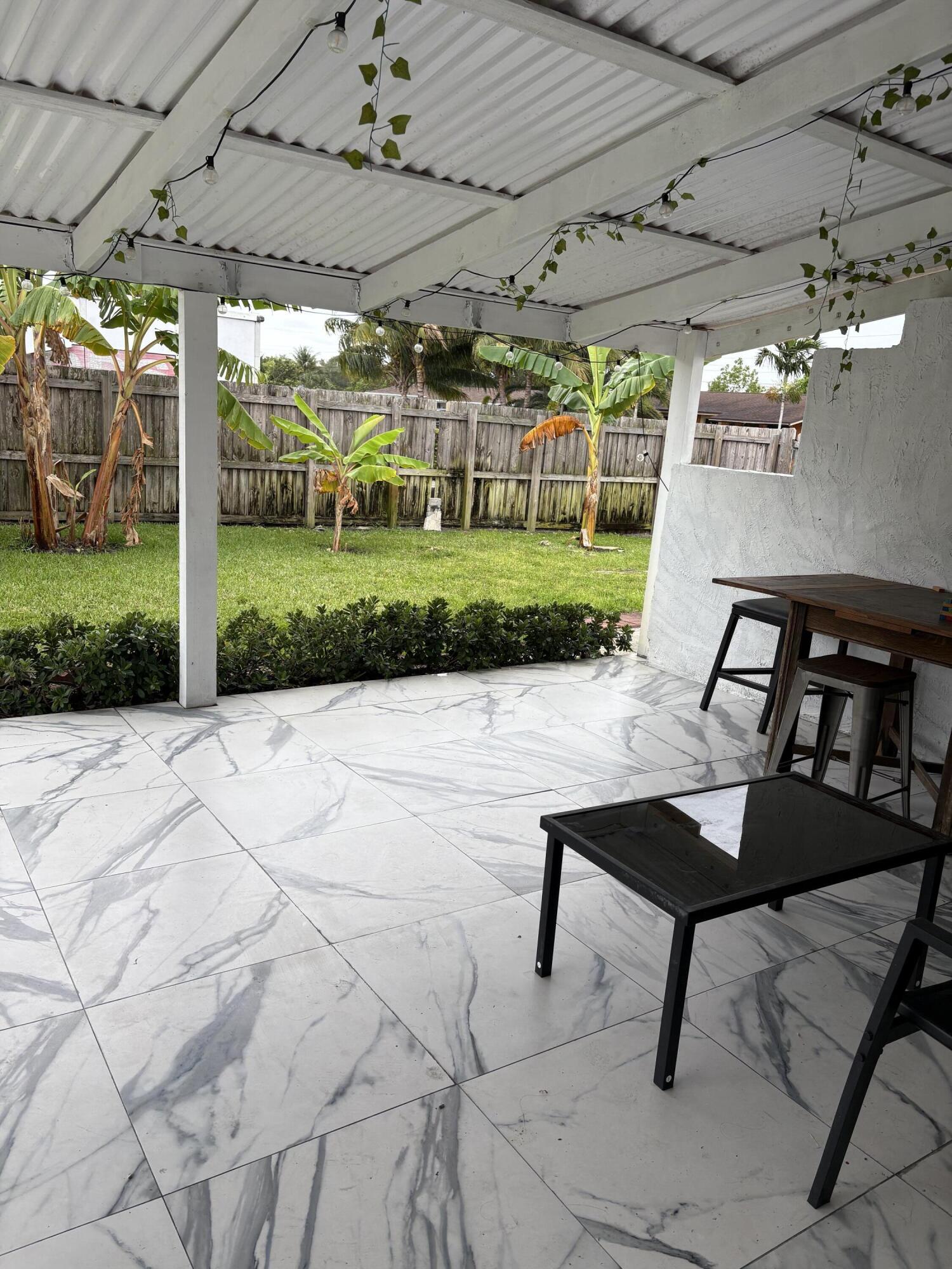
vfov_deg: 67.3
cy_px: 634
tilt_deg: -12.8
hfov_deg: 53.1
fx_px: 953
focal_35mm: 26
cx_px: 476
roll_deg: -4.3
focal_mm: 5.96
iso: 50
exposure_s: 1/359
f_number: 1.6
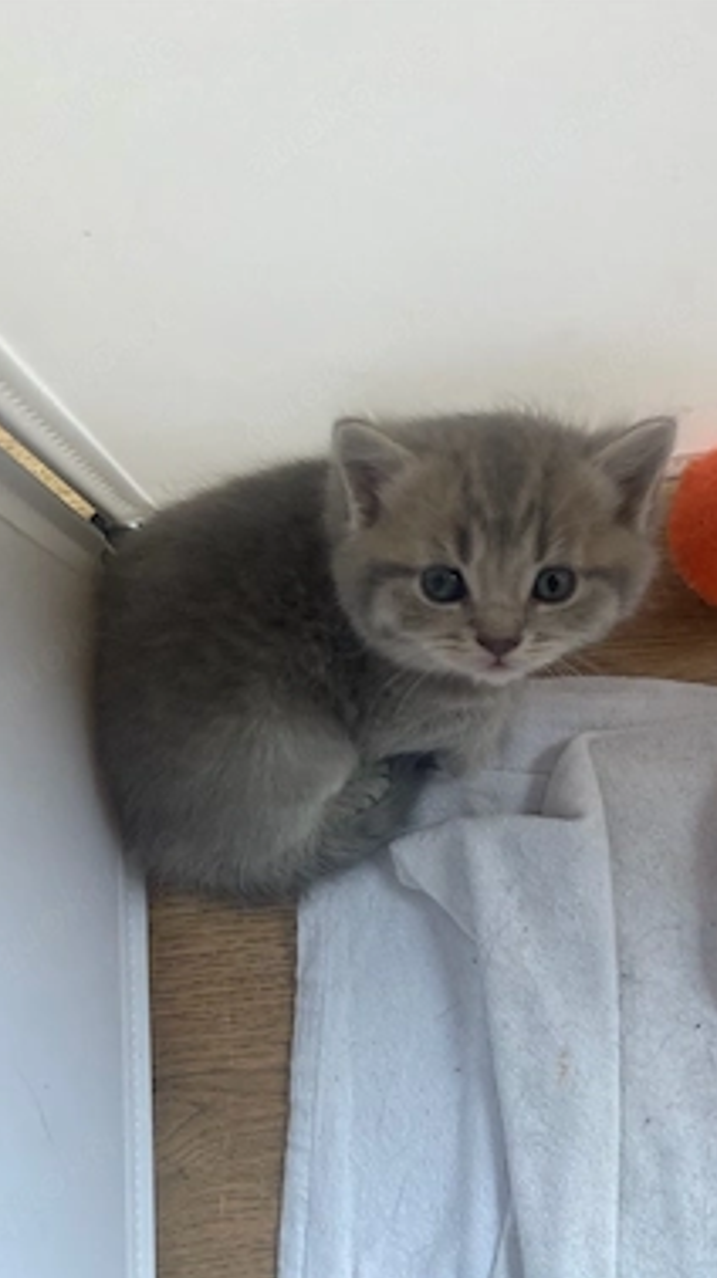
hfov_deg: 38.8
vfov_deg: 64.3
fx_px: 1016
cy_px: 673
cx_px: 413
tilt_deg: -77.5
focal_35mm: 30
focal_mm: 4.25
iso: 250
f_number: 1.8
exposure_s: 1/60
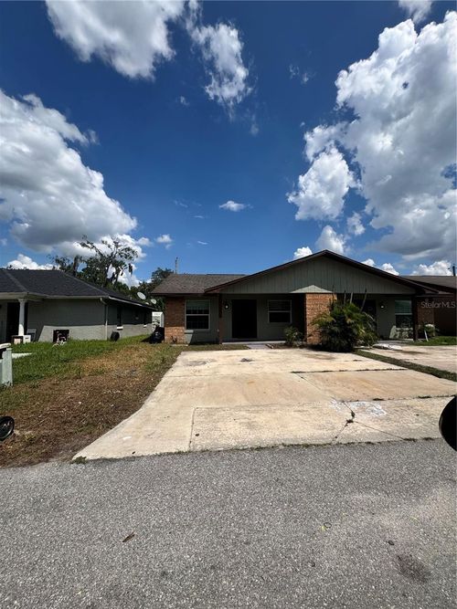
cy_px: 304
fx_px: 247
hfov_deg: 85.7
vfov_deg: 102.1
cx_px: 228
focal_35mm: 14
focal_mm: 2.22
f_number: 2.2
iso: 50
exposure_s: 1/3390
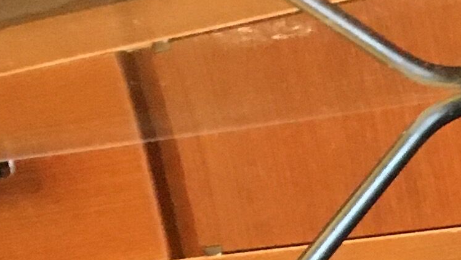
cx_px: 852
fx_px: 2079
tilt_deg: -21.3
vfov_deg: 6.1
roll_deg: +6.3
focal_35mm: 170
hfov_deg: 11.6
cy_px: 972
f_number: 2.2
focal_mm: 4.15
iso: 250
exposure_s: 1/33
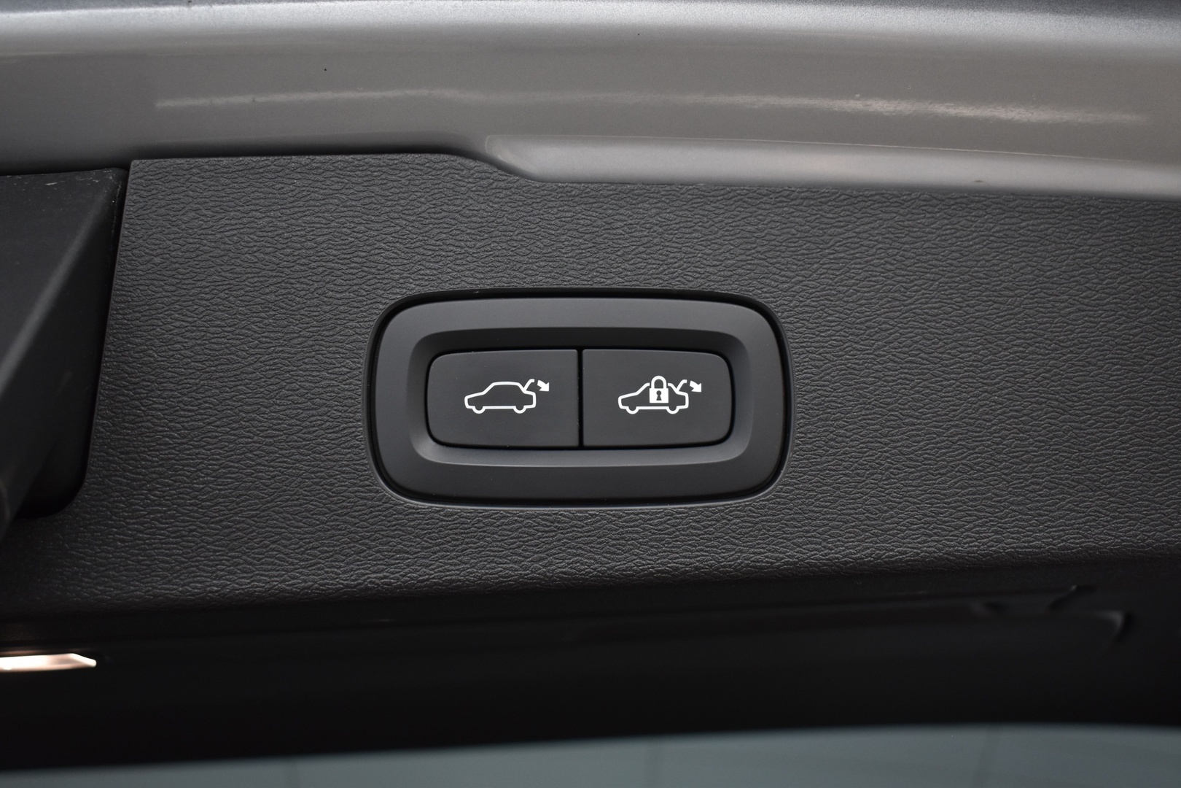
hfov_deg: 43.6
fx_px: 1476
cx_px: 590
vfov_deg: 29.9
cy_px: 394
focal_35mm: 45
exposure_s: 1/50
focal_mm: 30
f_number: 4.2
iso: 800
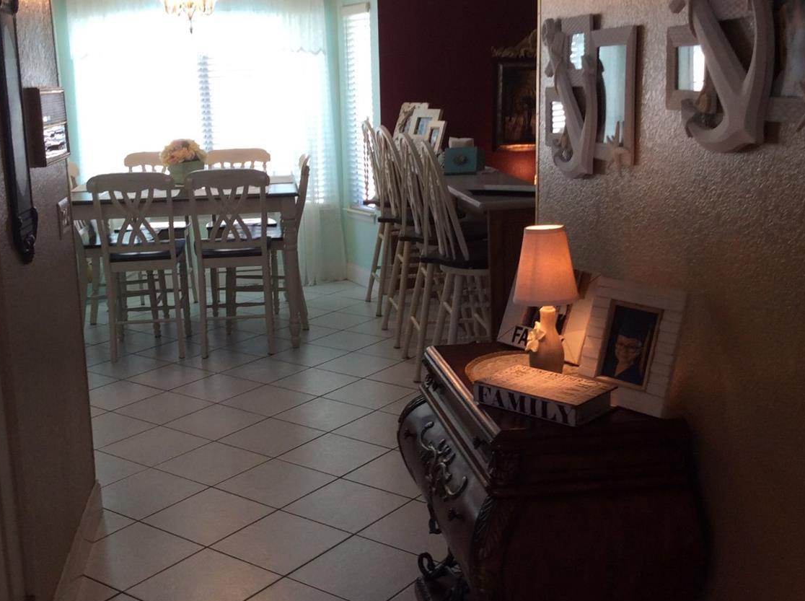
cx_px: 357
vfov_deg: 33.5
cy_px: 277
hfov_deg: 43.8
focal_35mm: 43
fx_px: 998
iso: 40
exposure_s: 1/24
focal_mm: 3.3
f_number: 2.4
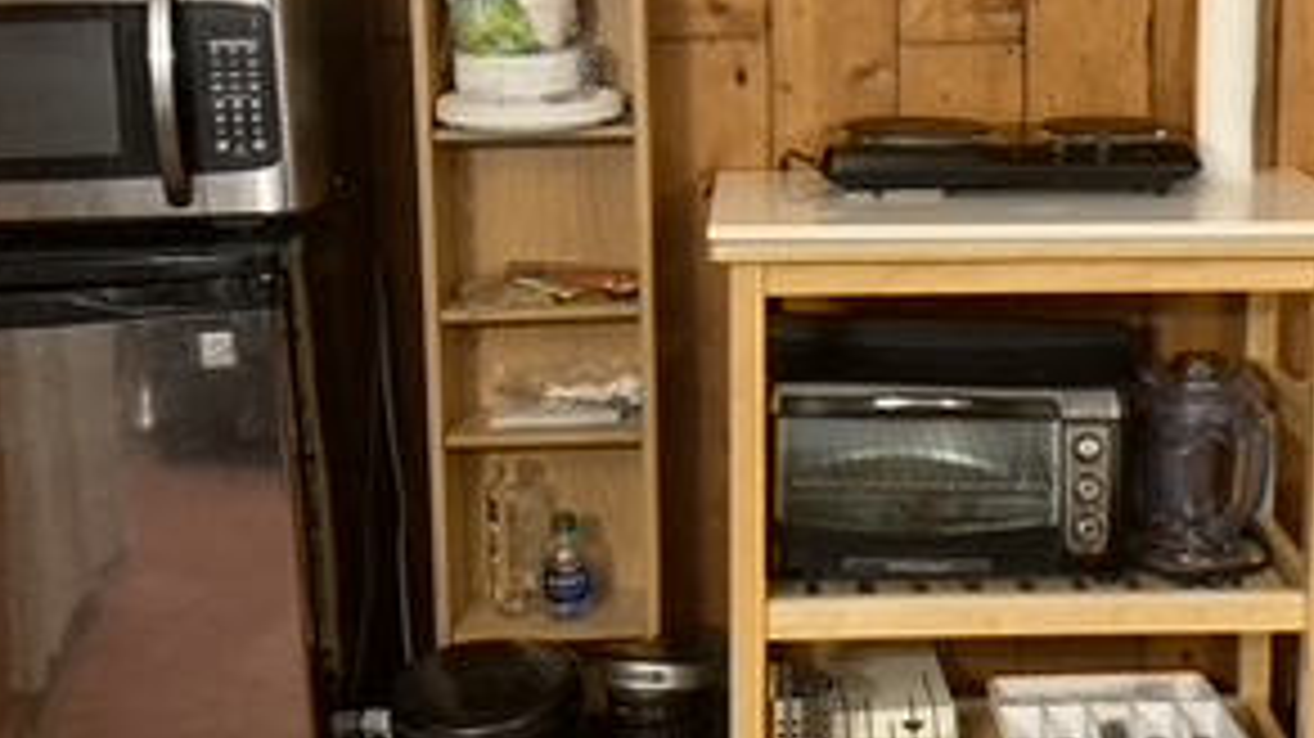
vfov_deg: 19.3
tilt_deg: -11.1
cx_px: 936
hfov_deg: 33.4
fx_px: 2159
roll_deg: -0.6
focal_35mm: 62
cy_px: 238
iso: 400
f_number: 1.8
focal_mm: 4.25
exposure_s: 1/30
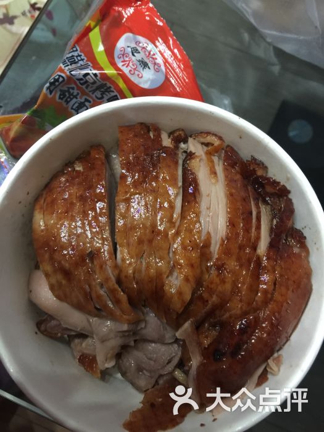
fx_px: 362
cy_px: 216
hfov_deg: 48.2
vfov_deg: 61.7
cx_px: 162
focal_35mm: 29
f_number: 2.2
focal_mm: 4.15
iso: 125
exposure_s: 1/8
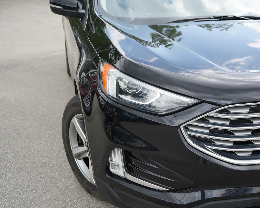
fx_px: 331
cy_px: 104
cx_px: 152
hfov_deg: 42.8
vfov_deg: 34.9
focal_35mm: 43
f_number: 4.5
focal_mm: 38
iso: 100
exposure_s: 1/125
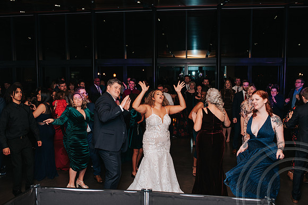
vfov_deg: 37.9
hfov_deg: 54.4
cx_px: 154
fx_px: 300
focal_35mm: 35
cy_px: 102
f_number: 3.5
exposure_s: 1/200
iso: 1000
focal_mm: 35
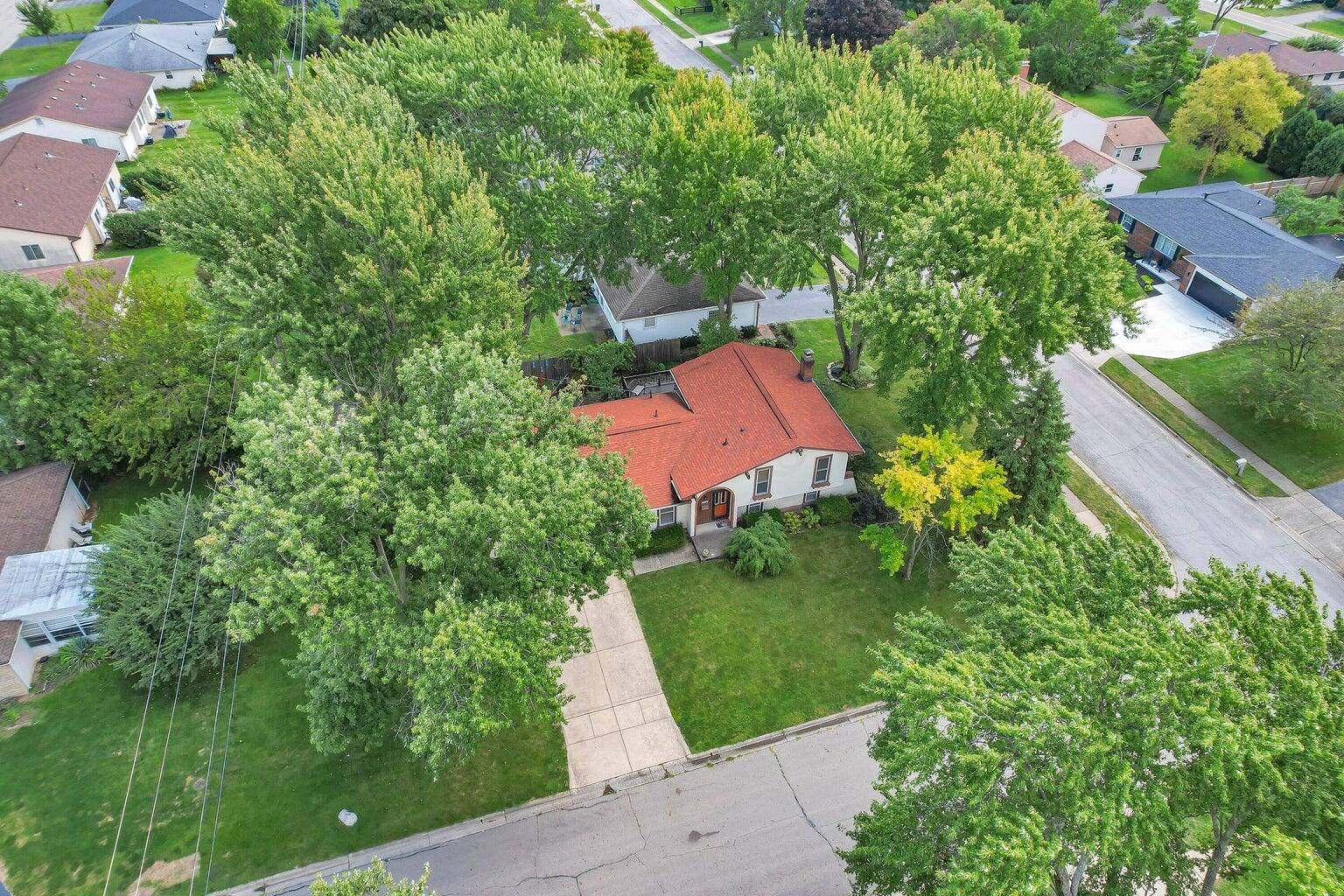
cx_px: 672
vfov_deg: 57.2
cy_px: 448
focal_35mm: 22
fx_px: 821
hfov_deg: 78.6
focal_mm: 8.38
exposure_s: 1/160
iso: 100
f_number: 2.8
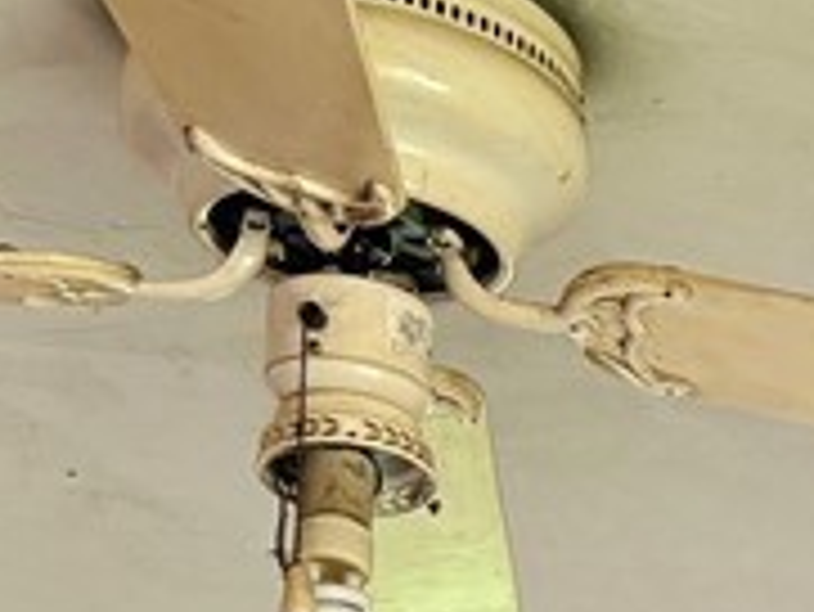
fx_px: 3200
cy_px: 1503
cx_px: 1421
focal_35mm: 136
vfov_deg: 9.6
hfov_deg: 13.2
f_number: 1.78
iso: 200
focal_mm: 6.76
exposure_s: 1/164
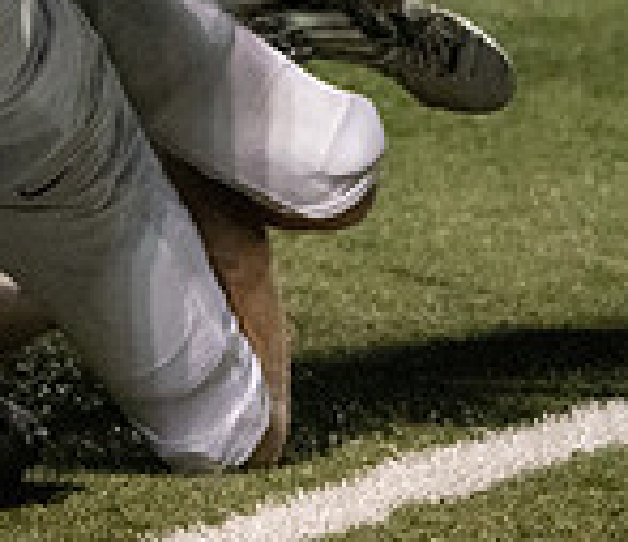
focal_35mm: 622
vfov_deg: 2.6
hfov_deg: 3.0
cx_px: -434
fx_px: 11930
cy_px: -355
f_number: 5.6
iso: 16000
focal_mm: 148
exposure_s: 1/1000
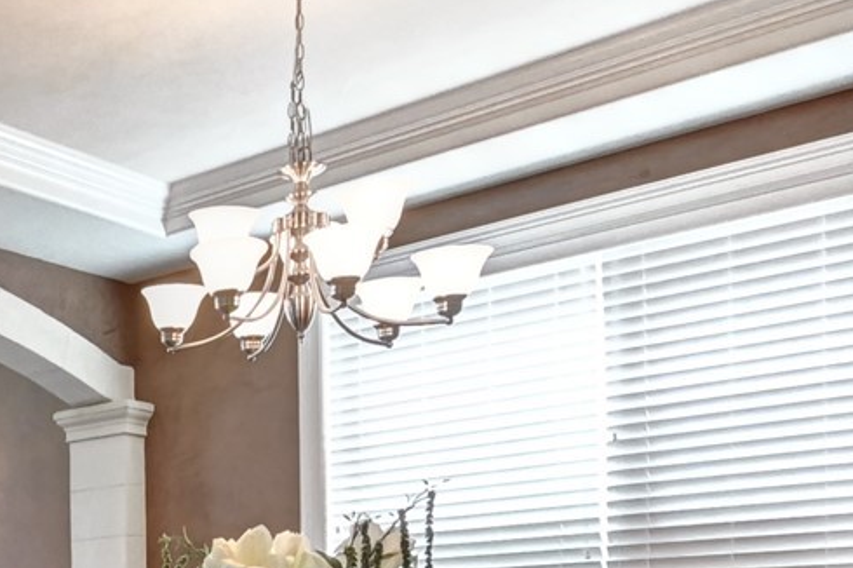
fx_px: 1231
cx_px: -260
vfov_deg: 23.9
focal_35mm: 52
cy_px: 658
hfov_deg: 30.2
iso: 2000
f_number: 11
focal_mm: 10
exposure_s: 1/4
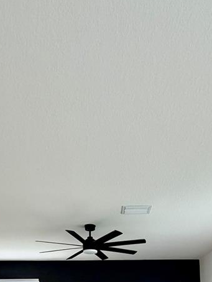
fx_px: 302
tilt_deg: +6.5
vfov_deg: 41.9
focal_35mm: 37
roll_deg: -0.2
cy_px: 295
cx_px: 91
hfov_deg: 38.6
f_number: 2.2
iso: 125
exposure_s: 1/120
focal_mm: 2.22
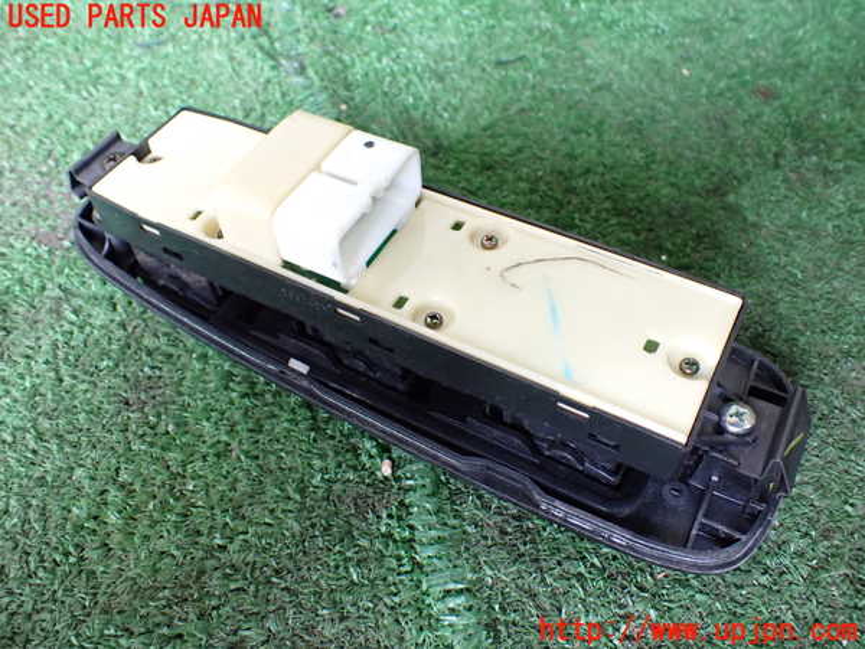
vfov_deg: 46.8
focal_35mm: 30
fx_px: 750
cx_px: 432
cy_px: 324
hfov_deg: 60.0
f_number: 2.3
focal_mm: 5.4
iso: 500
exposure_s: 1/125
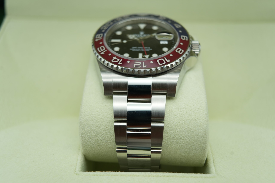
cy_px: 92
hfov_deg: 54.4
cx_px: 138
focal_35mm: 35
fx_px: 267
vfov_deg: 37.9
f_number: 5
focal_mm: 35
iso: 400
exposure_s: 1/250
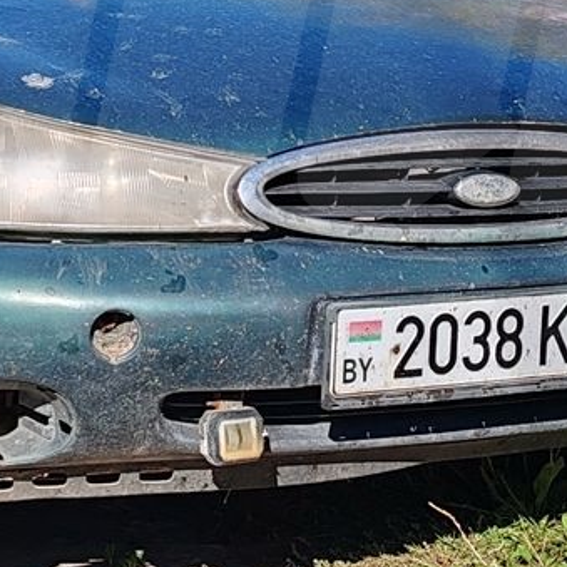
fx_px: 2205
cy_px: 32
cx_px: 174
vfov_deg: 14.5
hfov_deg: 14.6
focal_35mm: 119
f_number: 1.9
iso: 50
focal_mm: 6.12
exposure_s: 1/480
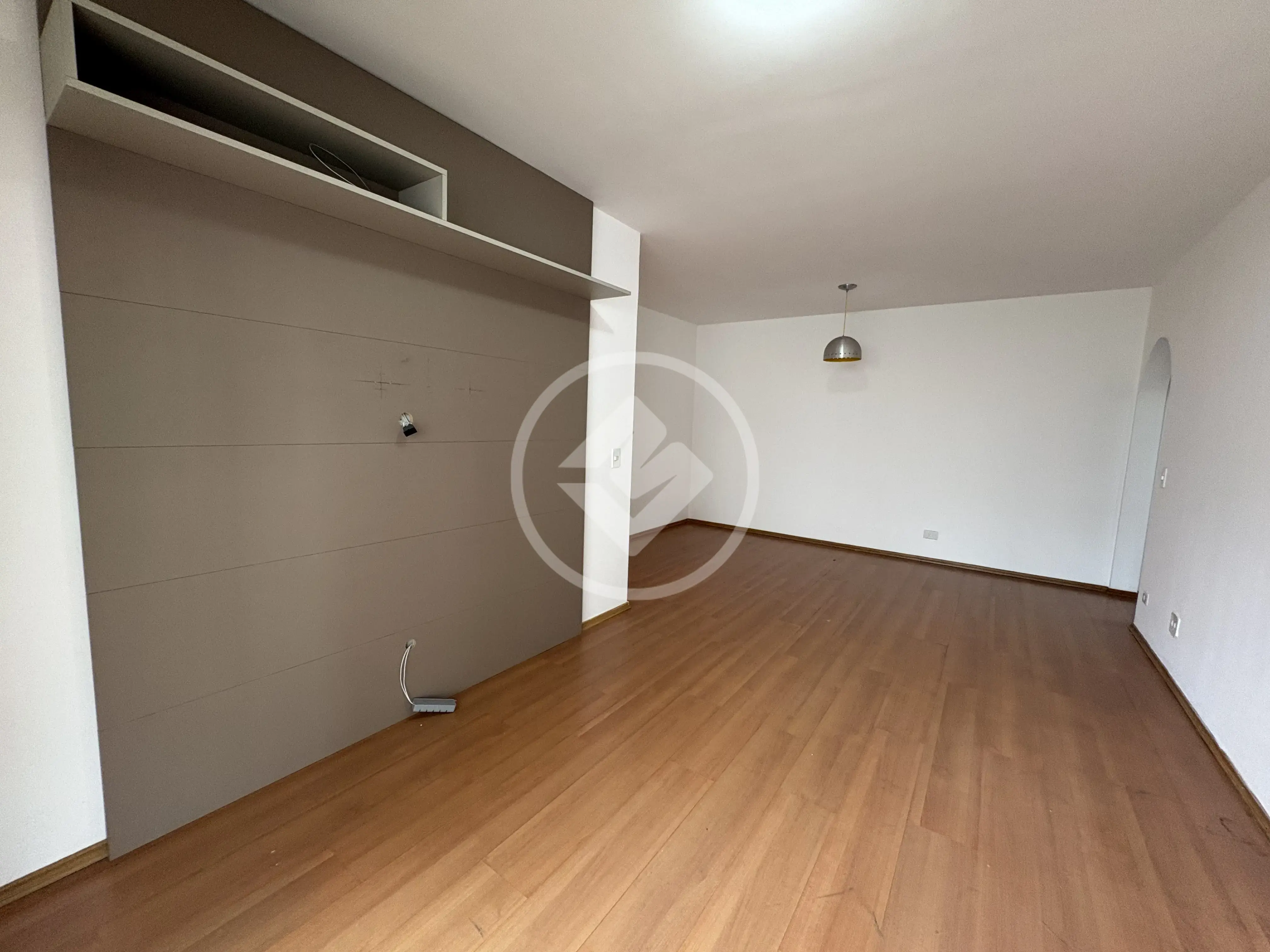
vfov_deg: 85.7
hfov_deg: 102.1
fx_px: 514
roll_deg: -1.8
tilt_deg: -6.0
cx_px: 635
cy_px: 476
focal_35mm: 14
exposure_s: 1/60
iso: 250
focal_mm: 2.22
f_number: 2.2
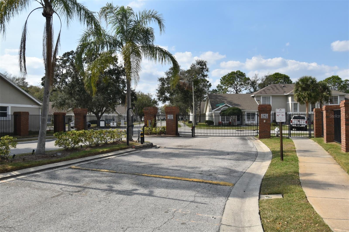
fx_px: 291
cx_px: 174
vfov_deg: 43.6
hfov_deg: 61.9
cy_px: 116
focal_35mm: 30
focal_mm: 20
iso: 200
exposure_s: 1/400
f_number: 10
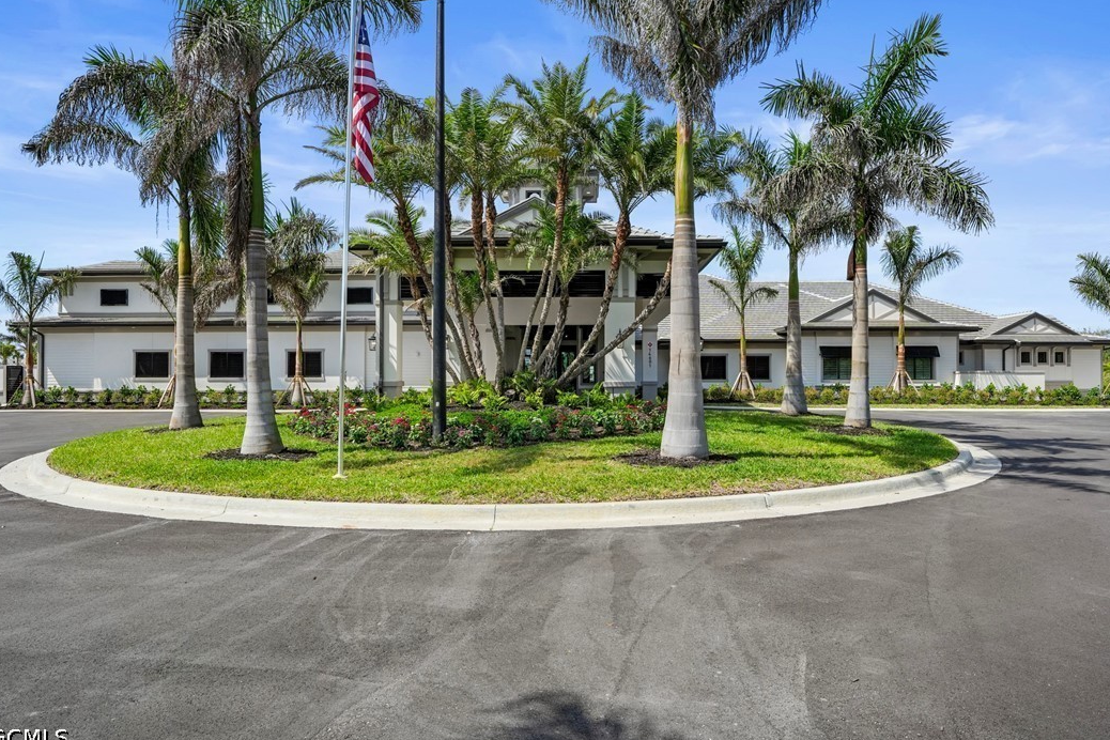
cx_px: 552
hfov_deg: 76.1
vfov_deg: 55.1
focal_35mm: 23
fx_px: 709
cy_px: 368
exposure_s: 1/800
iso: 400
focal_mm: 22
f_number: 9
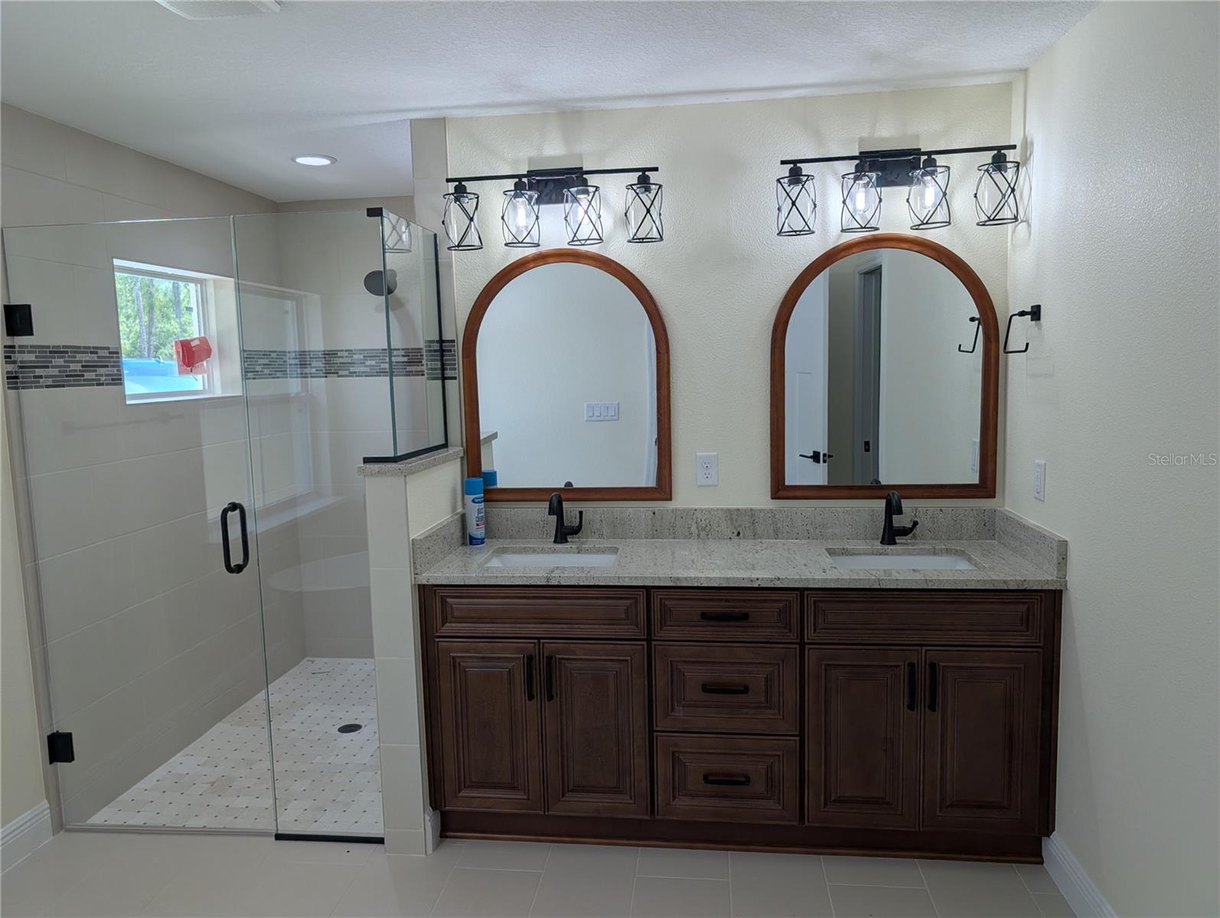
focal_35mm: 24
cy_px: 459
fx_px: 847
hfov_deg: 71.5
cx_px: 610
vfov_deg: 56.9
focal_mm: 6.9
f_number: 1.68
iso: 21
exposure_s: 1/670
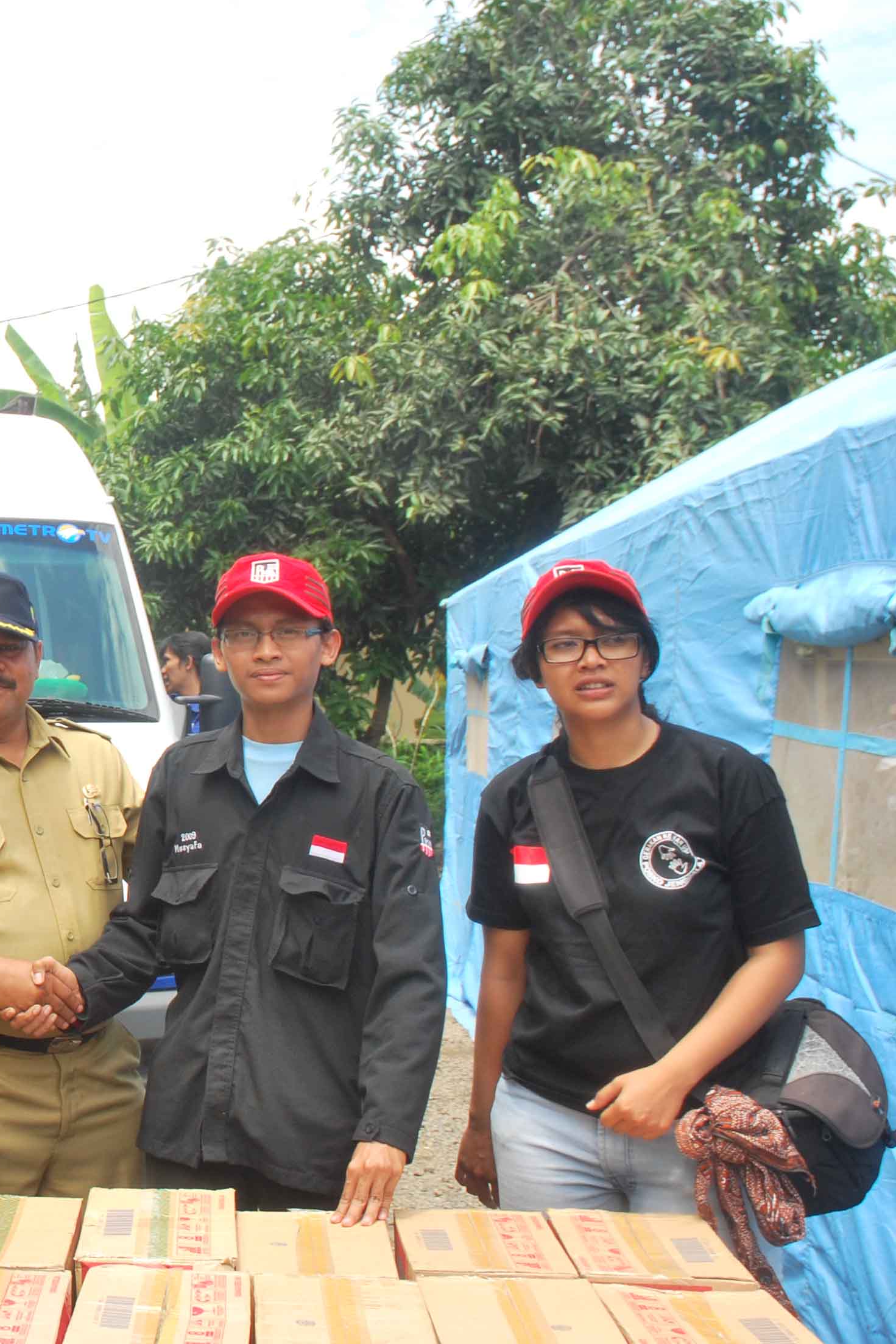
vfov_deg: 34.5
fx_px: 2165
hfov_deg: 21.2
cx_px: -263
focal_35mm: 58
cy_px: 671
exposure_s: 1/125
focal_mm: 22
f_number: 8
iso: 200
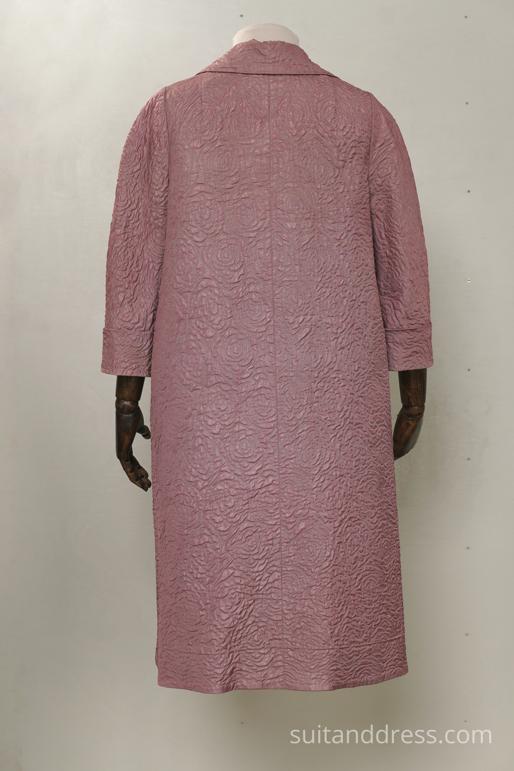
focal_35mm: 48
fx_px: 1028
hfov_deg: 28.1
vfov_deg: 41.1
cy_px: 386
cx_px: 257
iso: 200
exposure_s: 1/13
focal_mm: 32
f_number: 6.3
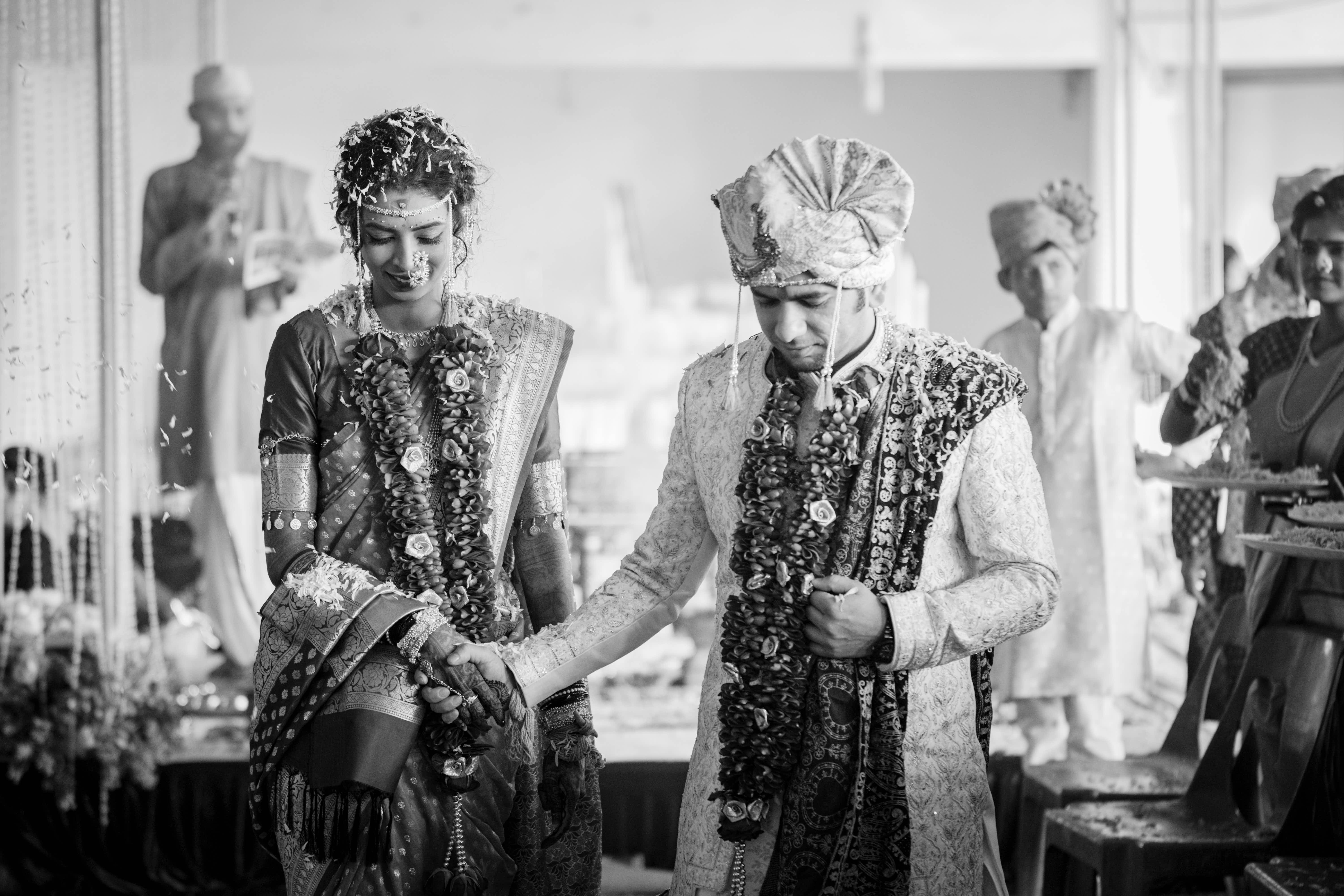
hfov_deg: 21.5
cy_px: 448
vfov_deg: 14.4
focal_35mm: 95
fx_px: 3546
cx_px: 672
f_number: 2.8
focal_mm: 95
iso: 1600
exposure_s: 1/500
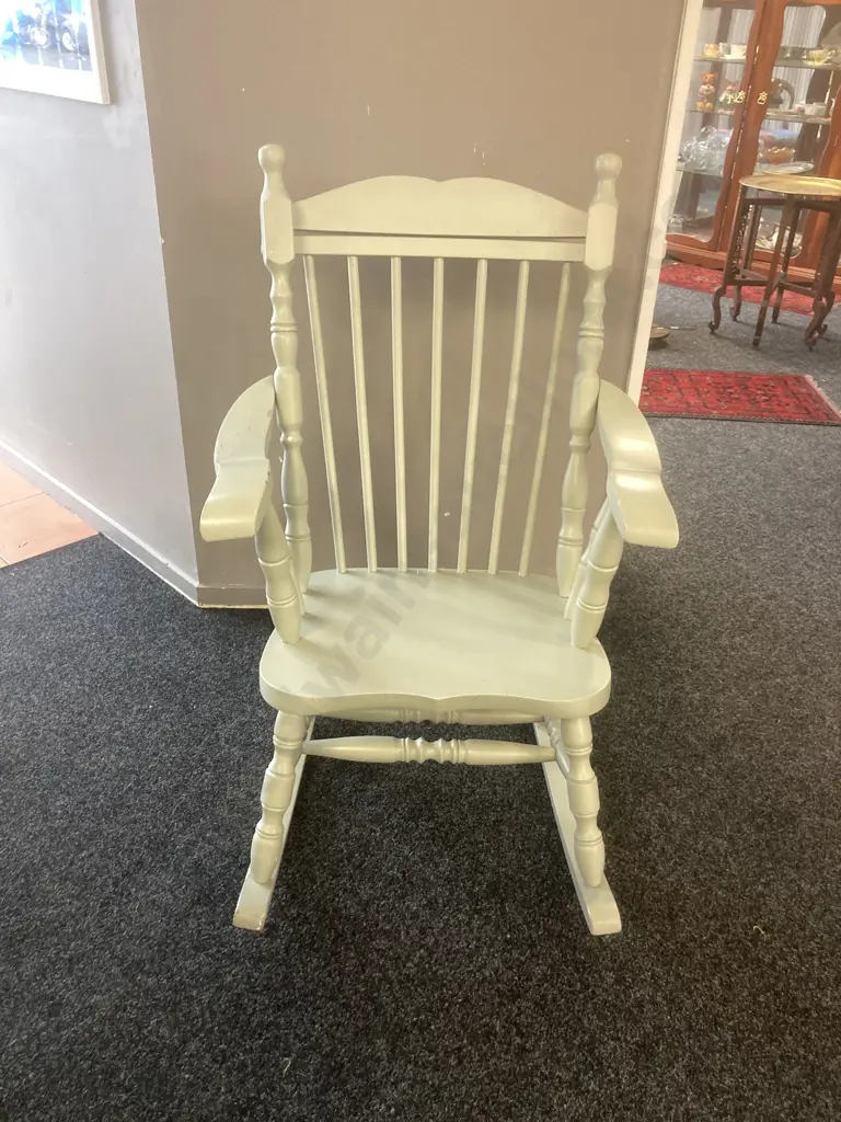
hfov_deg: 49.7
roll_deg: -2.0
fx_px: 907
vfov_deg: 63.4
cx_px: 420
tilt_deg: -29.5
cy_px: 561
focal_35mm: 28
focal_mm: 3.99
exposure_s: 1/50
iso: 200
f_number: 1.8
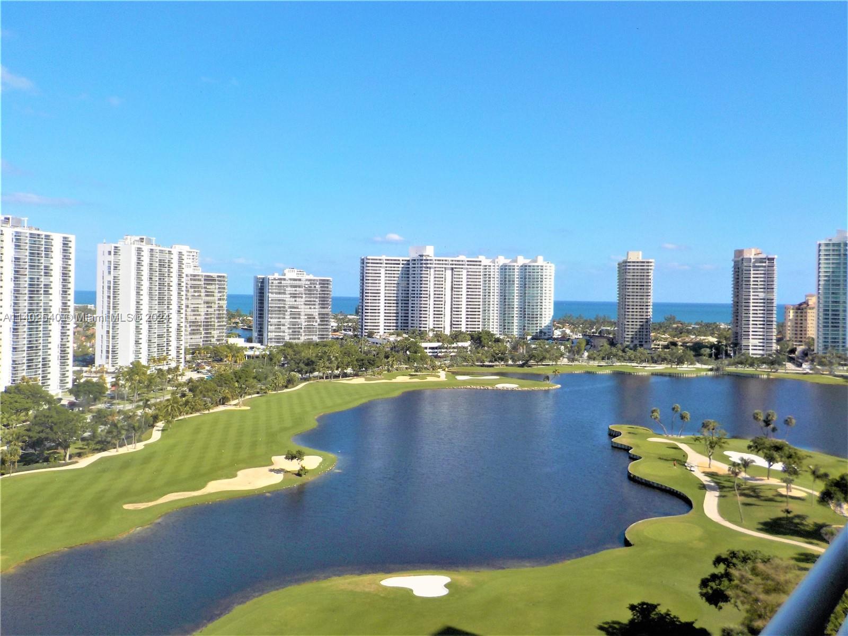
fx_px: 735
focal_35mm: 30
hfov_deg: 60.0
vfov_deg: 46.8
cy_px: 318
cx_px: 424
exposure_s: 1/1600
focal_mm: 4.1
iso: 125
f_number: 3.3
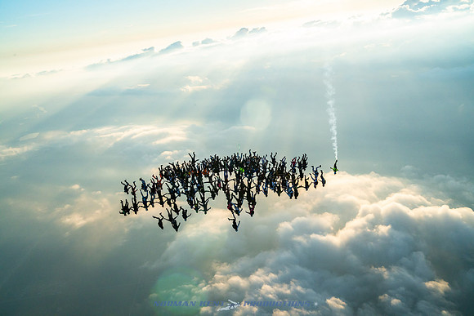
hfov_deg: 39.6
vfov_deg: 27.0
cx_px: 237
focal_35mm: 50
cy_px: 158
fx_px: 658
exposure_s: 1/1600
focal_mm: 50
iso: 1250
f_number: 16
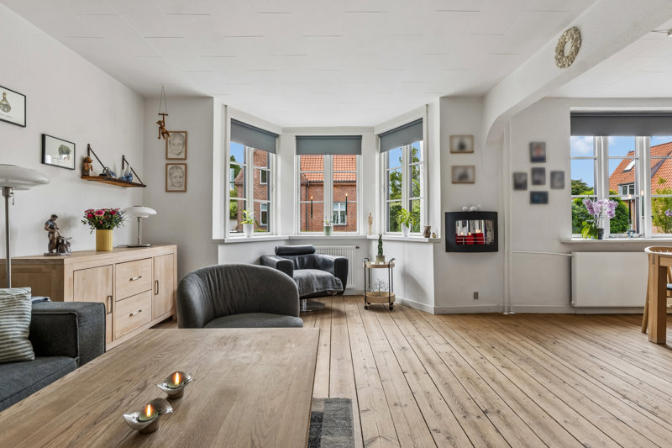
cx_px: 336
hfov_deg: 85.4
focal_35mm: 20
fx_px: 364
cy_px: 224
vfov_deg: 63.2
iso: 200
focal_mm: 13
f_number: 8
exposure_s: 1/10
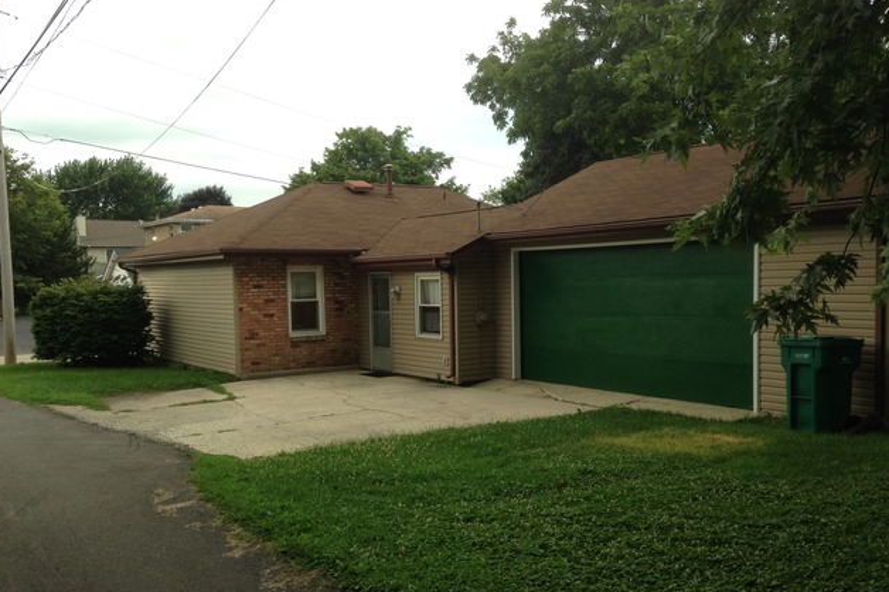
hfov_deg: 54.5
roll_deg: +0.8
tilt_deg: -4.2
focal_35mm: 35
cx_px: 437
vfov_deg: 37.8
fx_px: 864
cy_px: 331
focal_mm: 4.12
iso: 50
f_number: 2.4
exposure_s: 1/209
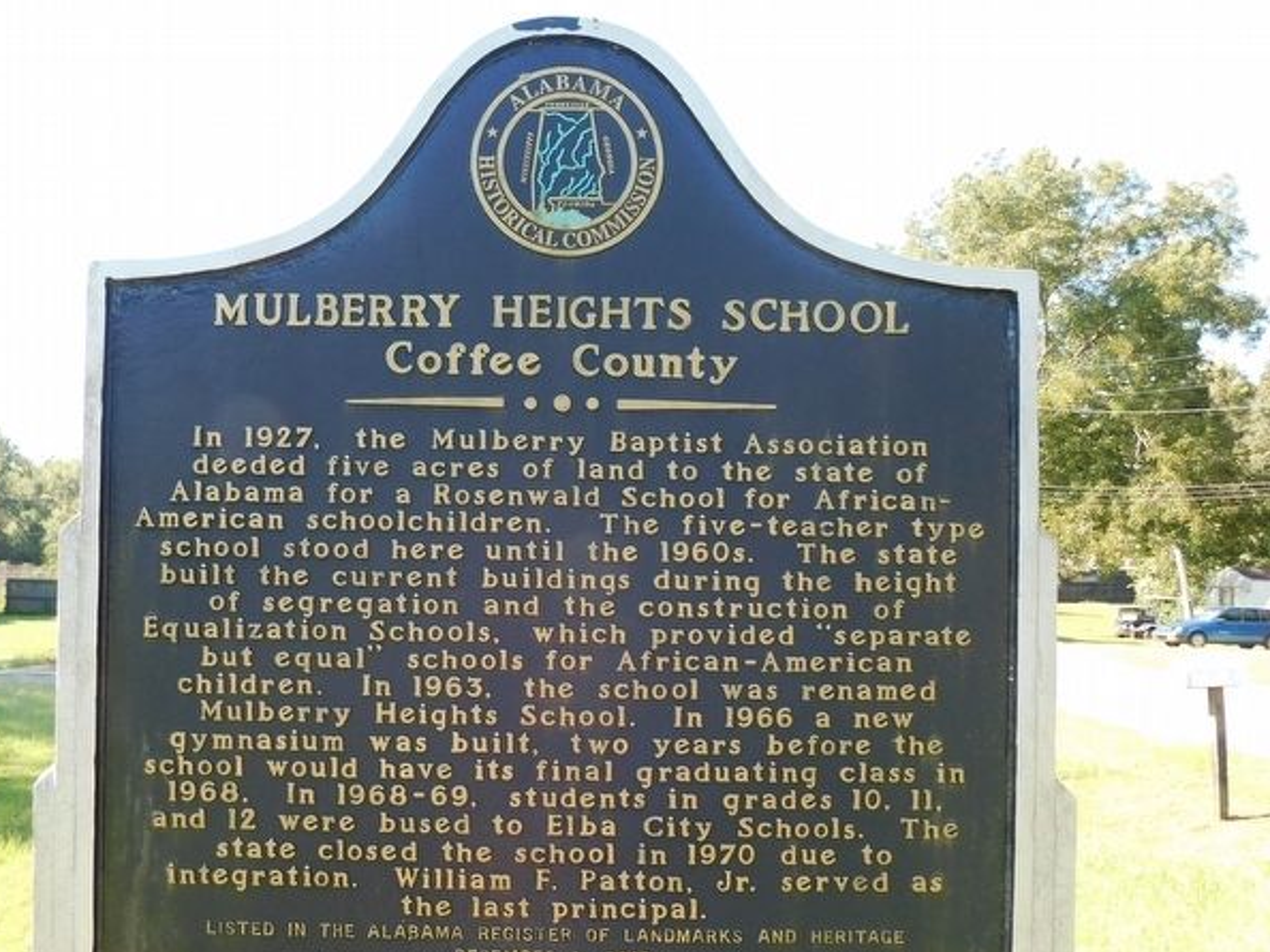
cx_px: 554
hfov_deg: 58.2
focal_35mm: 31
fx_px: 1137
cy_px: 550
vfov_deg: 45.3
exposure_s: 1/250
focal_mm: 4
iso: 125
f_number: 3
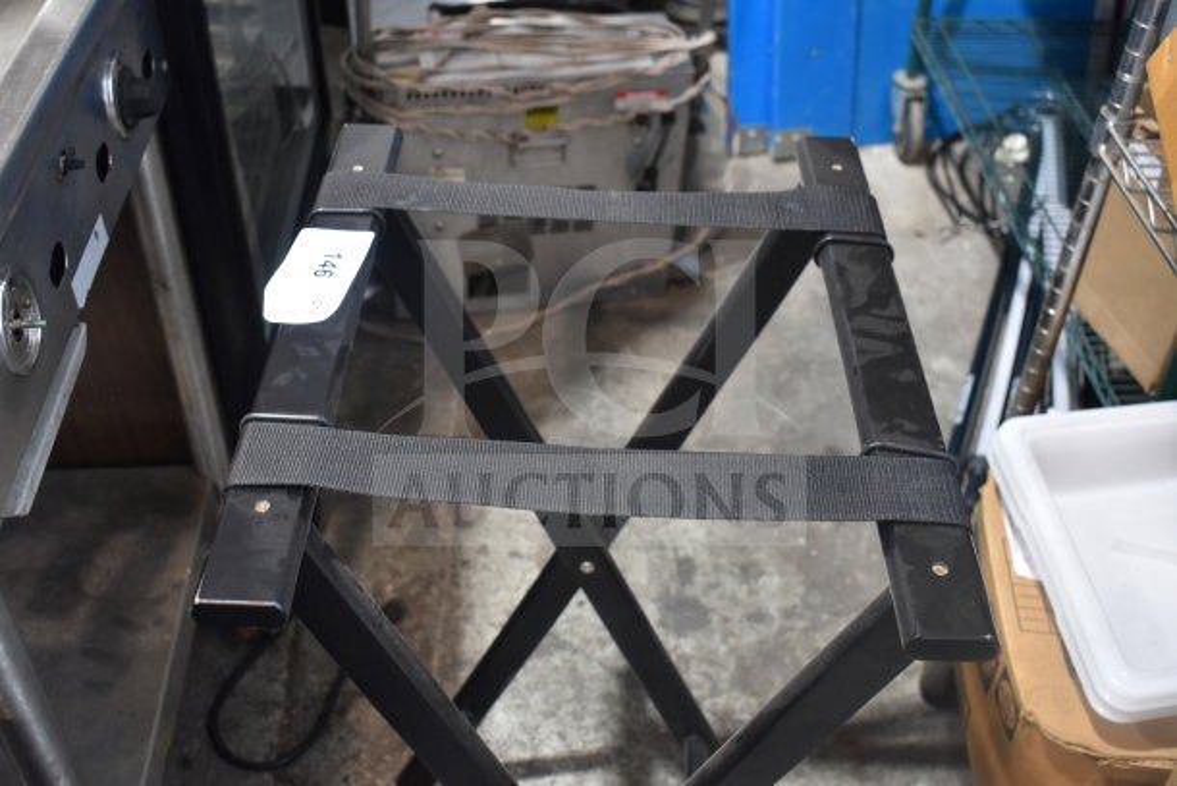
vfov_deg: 34.2
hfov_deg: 49.5
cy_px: 393
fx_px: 1275
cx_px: 588
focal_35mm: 39
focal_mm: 26
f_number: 4
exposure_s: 1/40
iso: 900
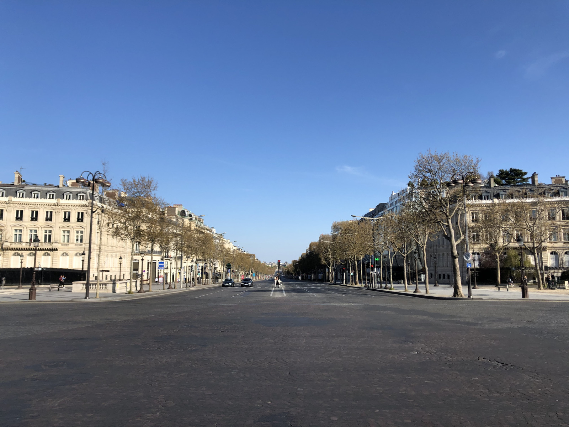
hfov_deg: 63.4
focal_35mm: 28
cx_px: 284
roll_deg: +1.4
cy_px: 214
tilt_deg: +5.0
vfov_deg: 49.7
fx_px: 460
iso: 20
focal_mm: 4
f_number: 1.8
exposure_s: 1/2208
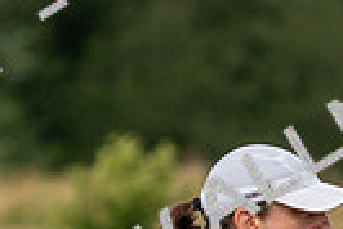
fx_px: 10883
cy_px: 372
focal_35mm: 1141
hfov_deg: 1.8
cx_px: 271
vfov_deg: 1.2
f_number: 5.6
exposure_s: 1/1600
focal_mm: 261
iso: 400
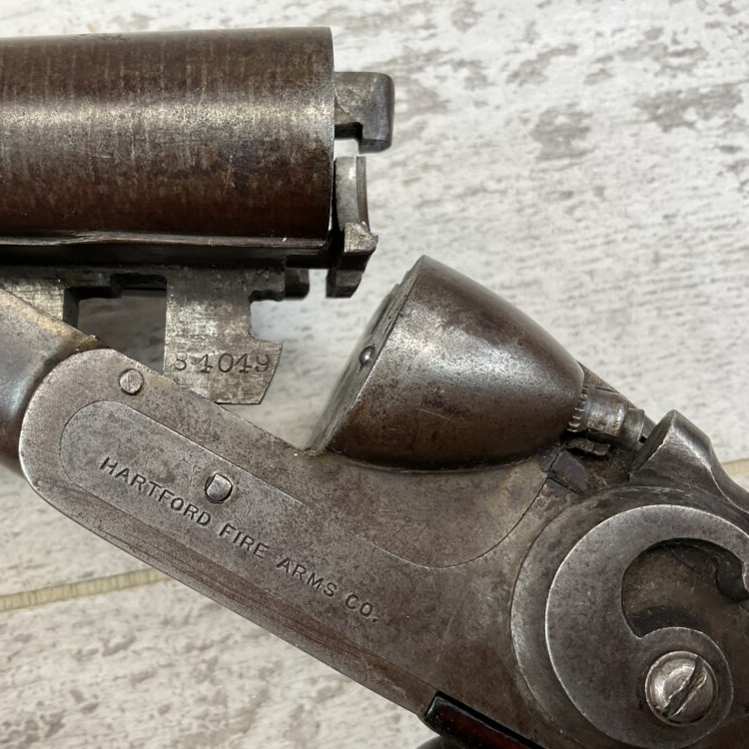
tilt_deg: -81.6
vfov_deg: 47.2
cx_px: 276
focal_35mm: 35
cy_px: 376
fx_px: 857
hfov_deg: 46.8
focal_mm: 3
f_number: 1.8
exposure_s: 1/120
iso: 32
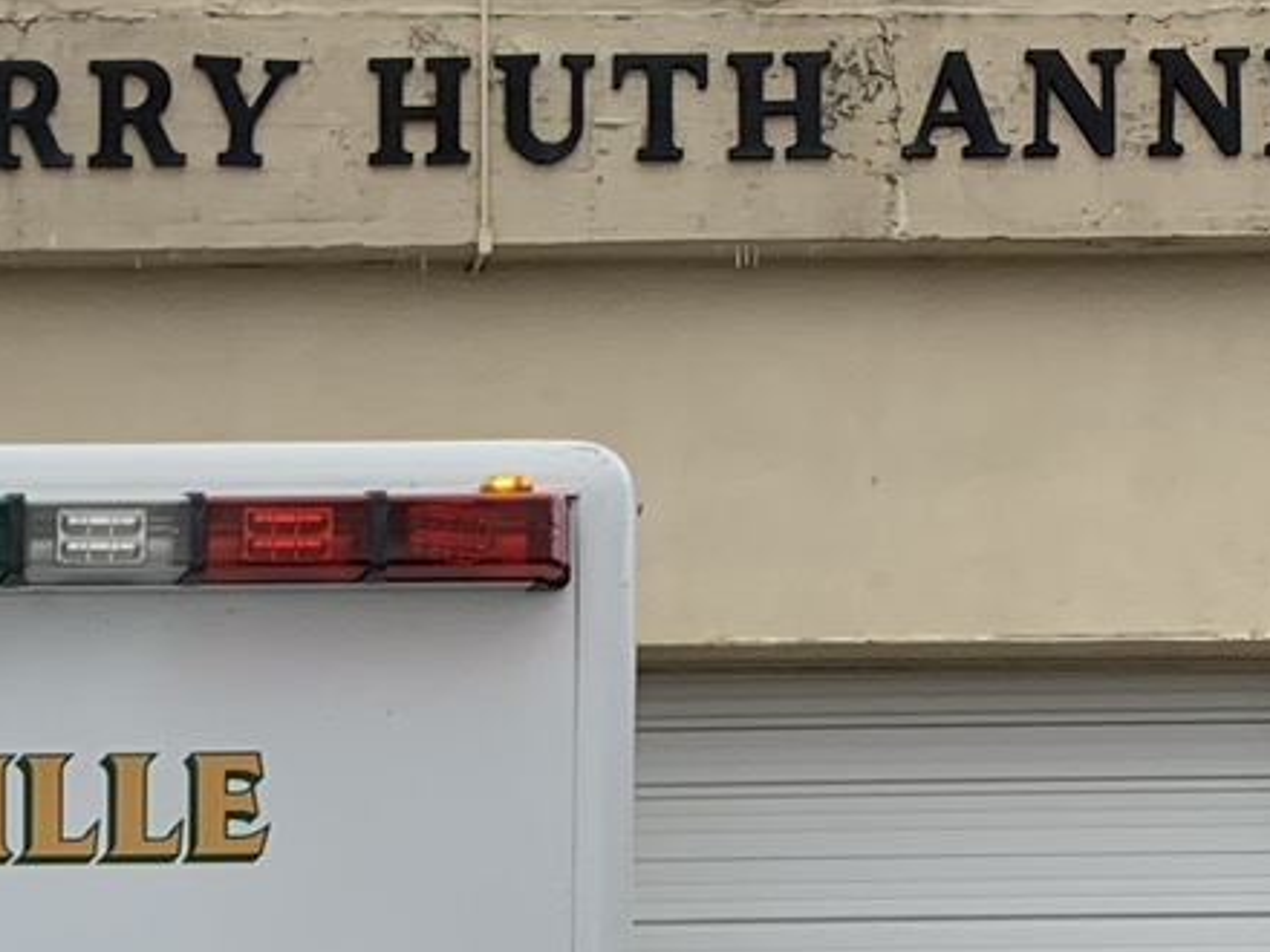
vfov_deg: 11.5
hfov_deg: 15.6
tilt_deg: -1.9
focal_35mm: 121
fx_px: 4439
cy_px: 1584
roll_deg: -0.6
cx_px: -329
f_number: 1.8
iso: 25
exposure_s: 1/507
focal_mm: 4.25
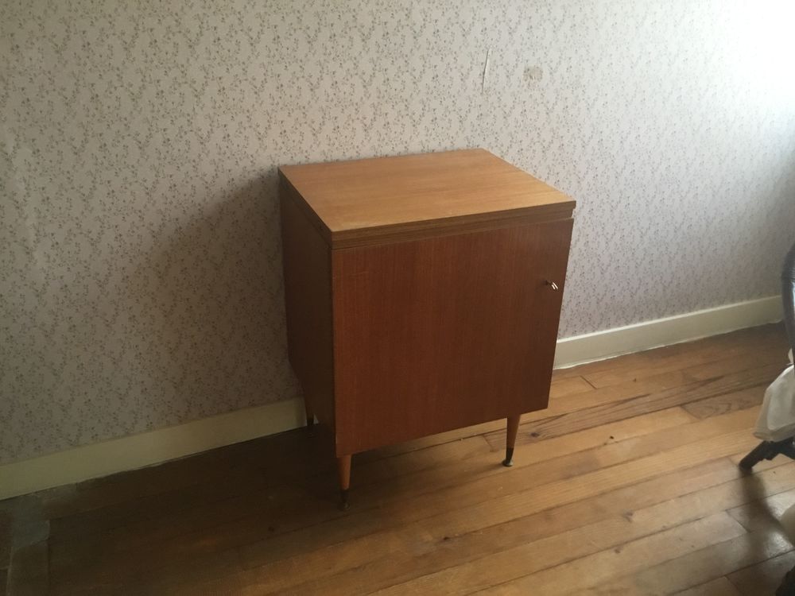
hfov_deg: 58.4
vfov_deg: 45.4
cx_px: 398
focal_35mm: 31
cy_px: 298
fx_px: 712
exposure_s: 1/20
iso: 200
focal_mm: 3.3
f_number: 2.4
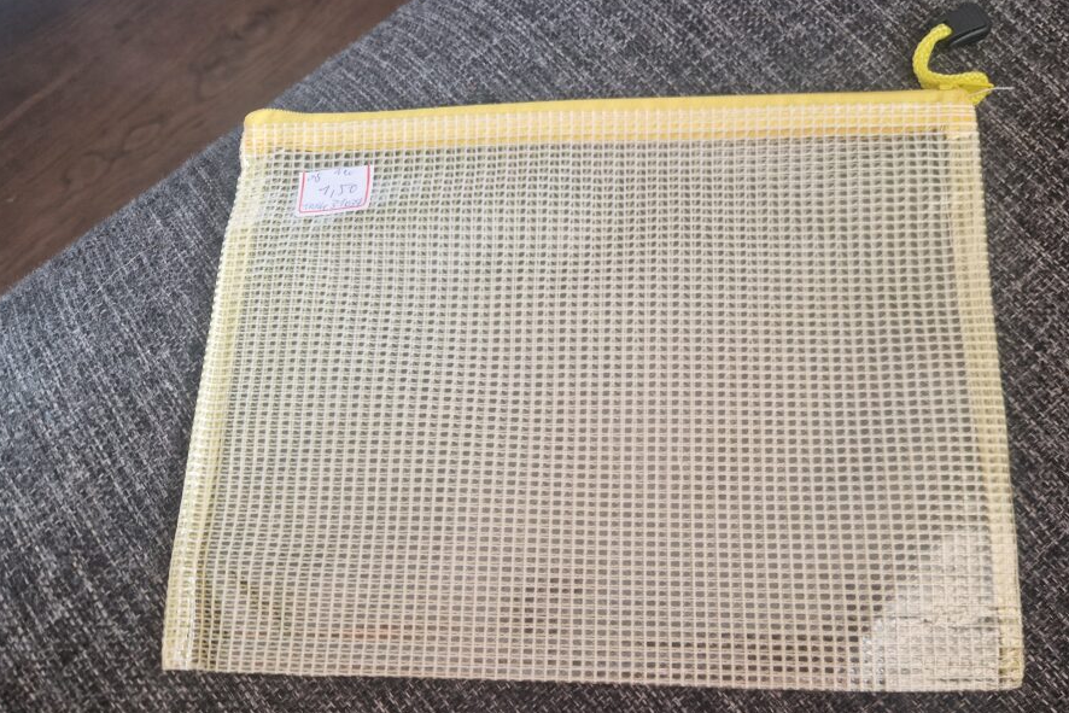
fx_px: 802
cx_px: 578
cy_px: 438
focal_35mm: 27
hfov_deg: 67.3
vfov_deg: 47.6
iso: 100
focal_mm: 5.4
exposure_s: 1/100
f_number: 1.8
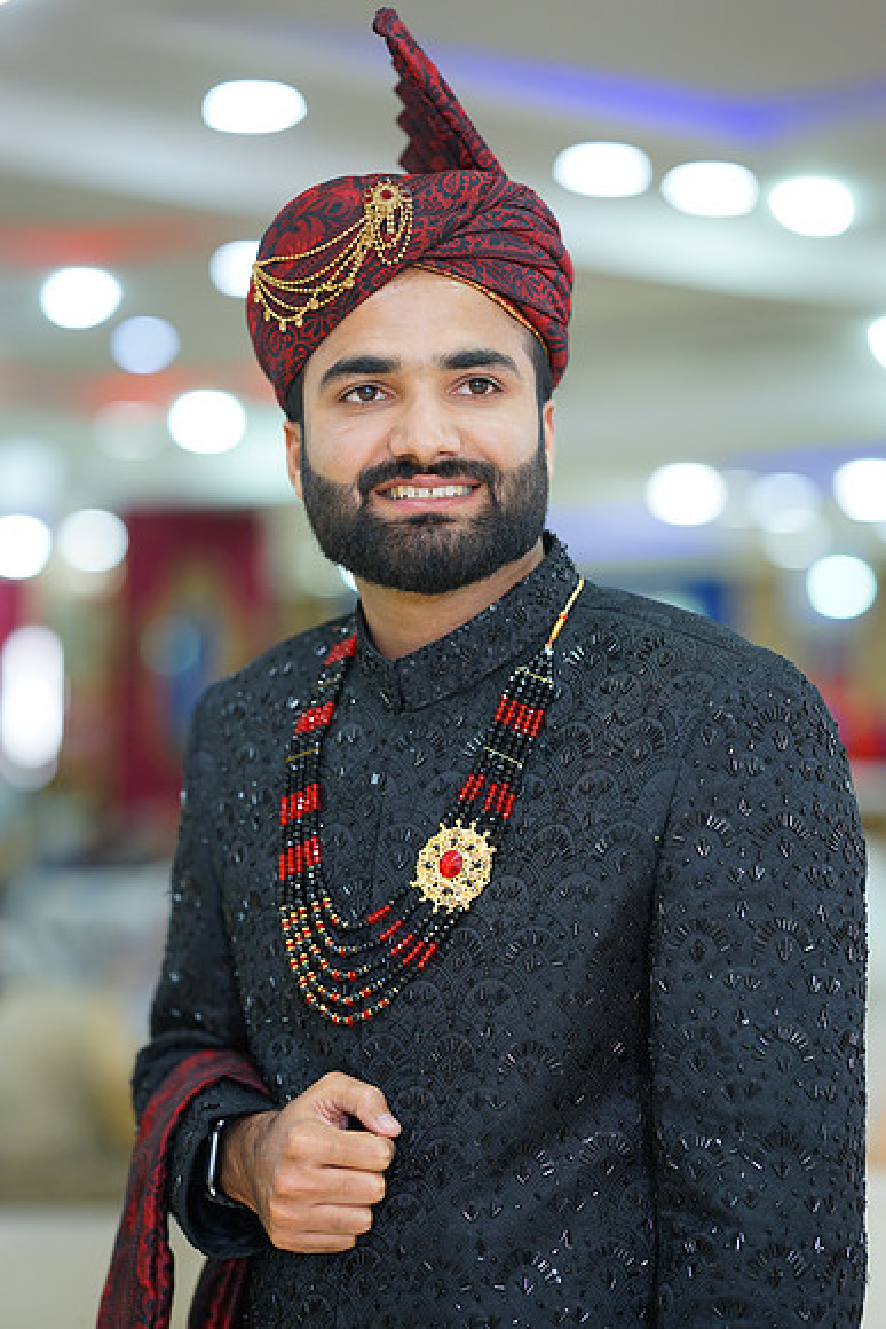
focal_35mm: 85
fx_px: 3136
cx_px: 443
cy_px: 664
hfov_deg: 16.1
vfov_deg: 23.9
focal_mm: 85
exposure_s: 1/160
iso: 400
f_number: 2
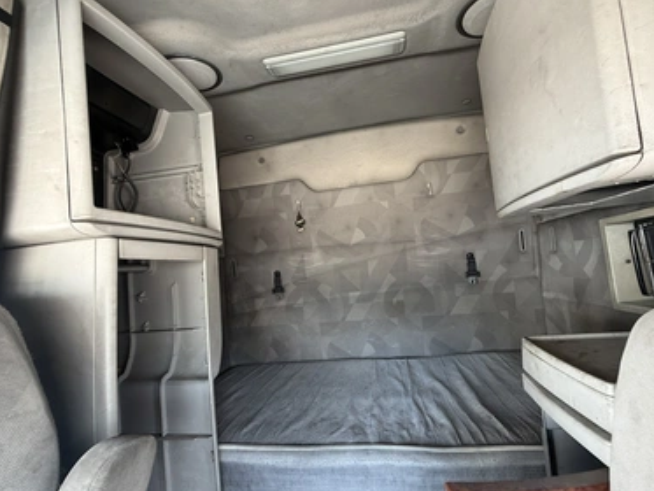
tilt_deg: +0.5
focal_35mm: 15
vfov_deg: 81.7
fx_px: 283
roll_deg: +4.3
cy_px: 260
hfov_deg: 98.0
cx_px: 349
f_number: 2.2
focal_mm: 2.22
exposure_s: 1/88
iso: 320
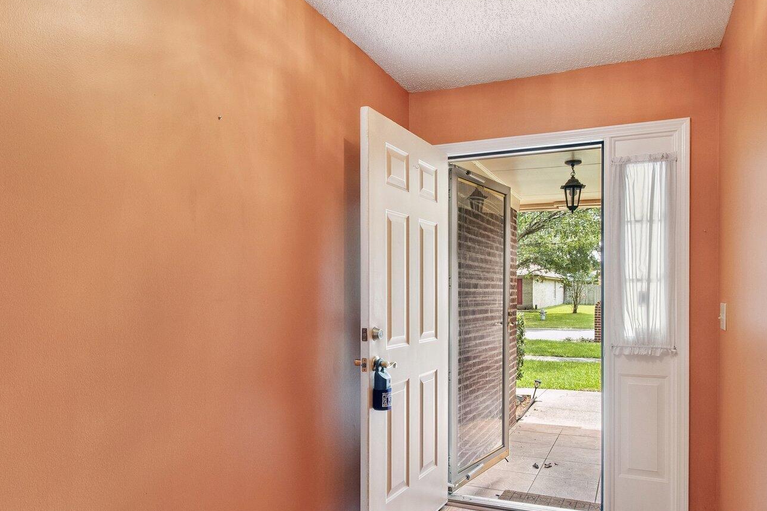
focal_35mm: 24
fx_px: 511
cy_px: 295
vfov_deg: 52.9
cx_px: 421
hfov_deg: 73.6
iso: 400
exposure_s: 1/40
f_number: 8
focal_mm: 10
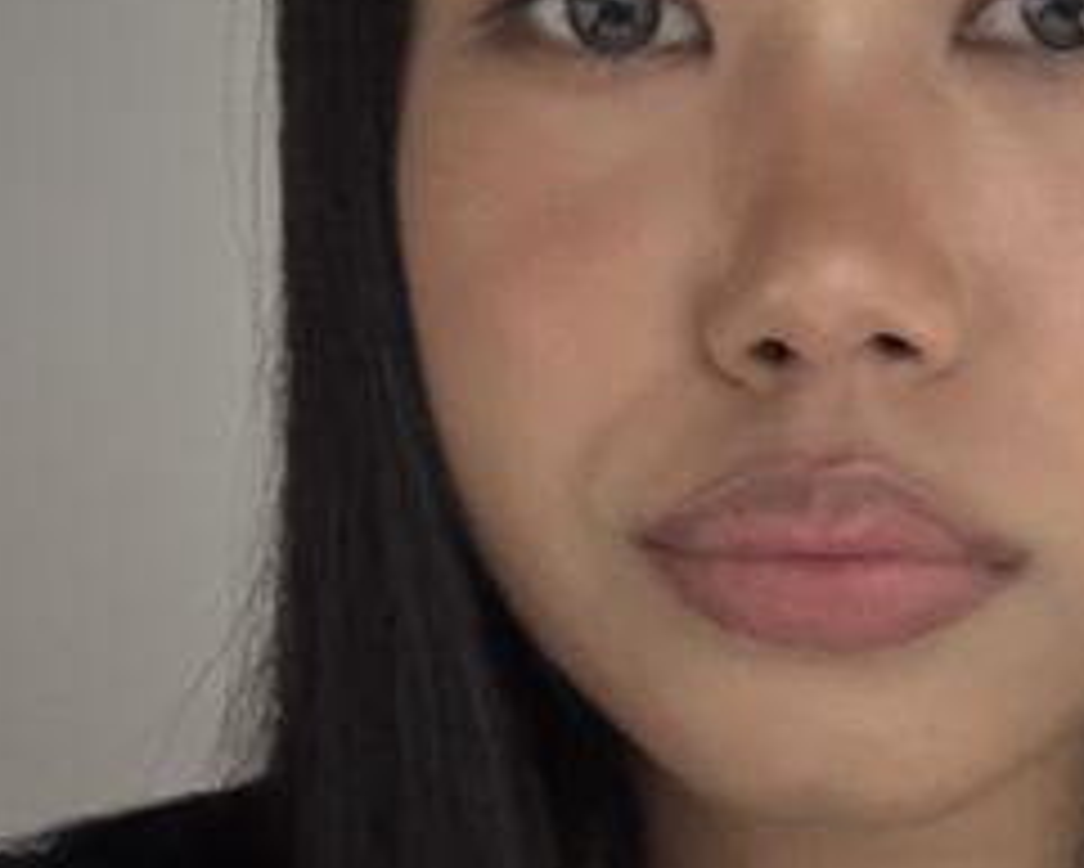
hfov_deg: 25.5
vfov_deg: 21.0
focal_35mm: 73
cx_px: 904
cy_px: 454
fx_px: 2343
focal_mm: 2.69
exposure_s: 1/15
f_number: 1.9
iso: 640
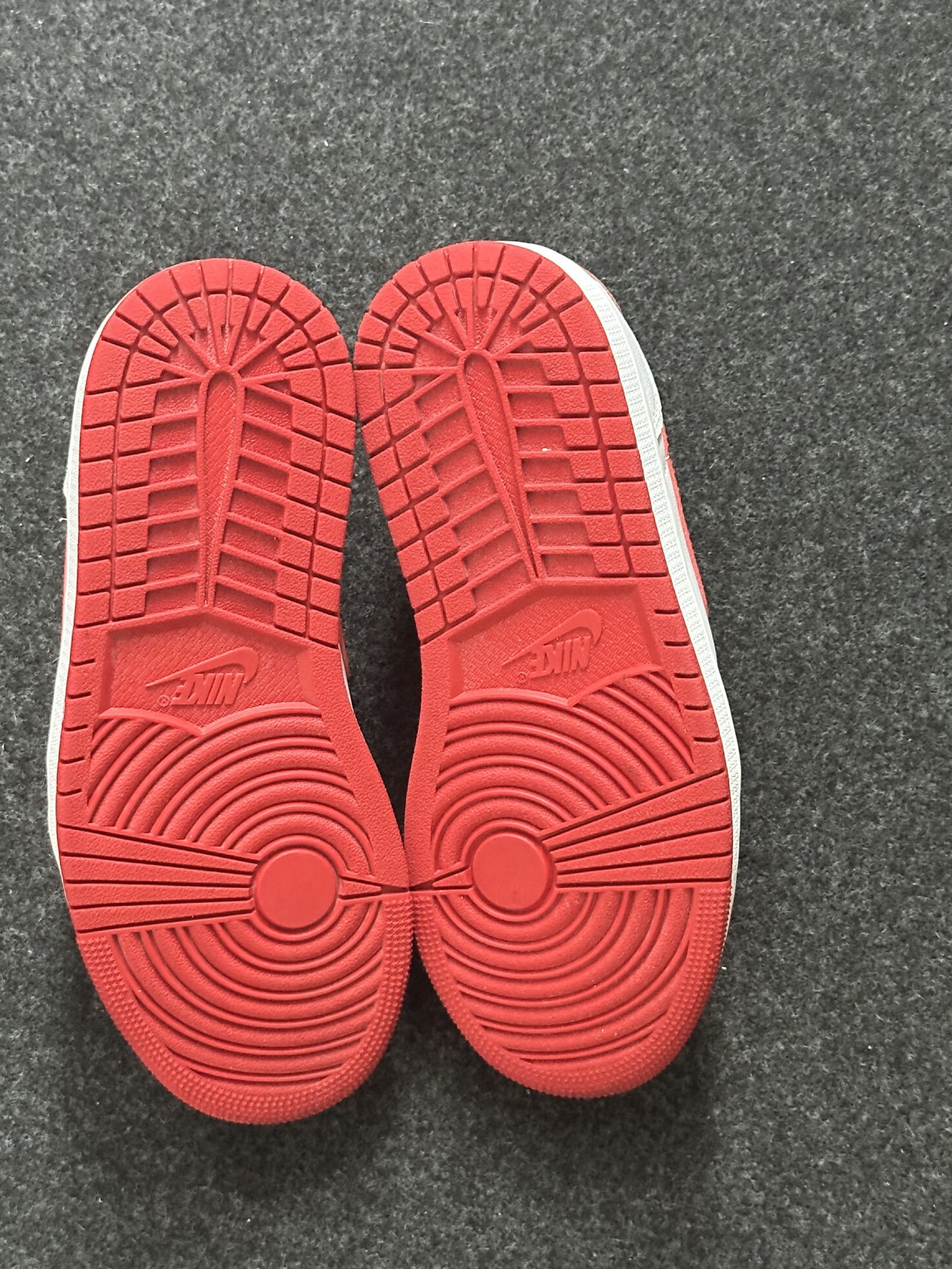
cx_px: 388
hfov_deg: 23.3
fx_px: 2310
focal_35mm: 63
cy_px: 714
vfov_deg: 30.7
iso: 640
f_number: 1.78
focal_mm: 6.86
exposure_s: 1/27
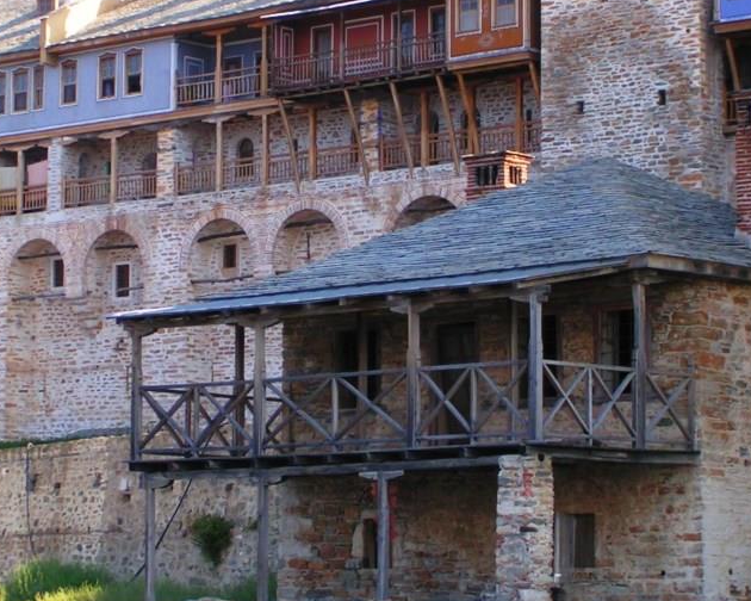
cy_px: 210
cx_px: 325
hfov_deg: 16.2
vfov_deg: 12.9
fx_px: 2645
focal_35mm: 119
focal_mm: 11.5
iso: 50
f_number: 5
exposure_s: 1/200
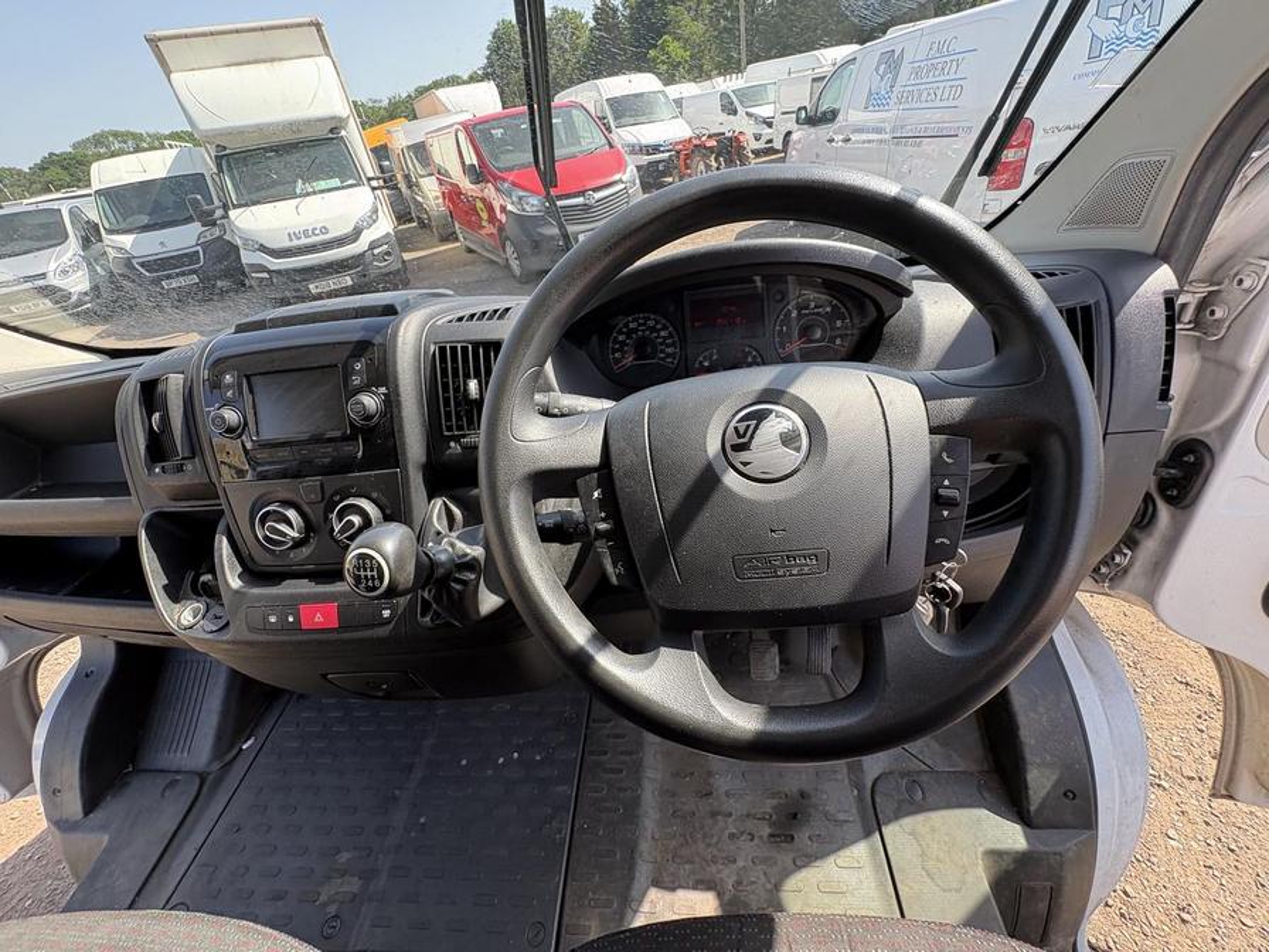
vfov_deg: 85.7
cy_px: 476
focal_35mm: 14
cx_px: 634
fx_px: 513
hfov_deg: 102.1
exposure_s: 1/142
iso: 50
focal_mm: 2.22
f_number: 2.2
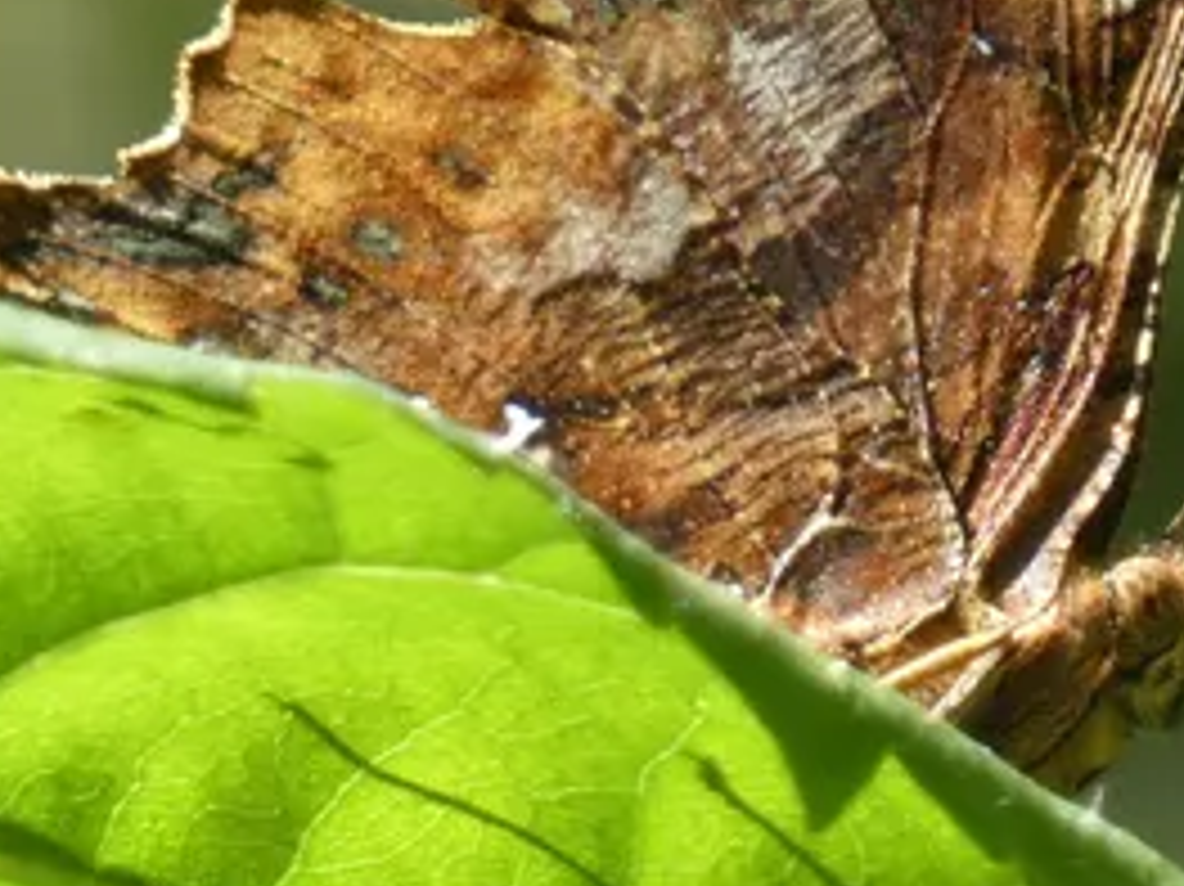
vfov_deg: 1.1
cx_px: 851
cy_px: 130
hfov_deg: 1.5
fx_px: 45710
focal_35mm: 1337
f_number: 5.6
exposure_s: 1/100
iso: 100
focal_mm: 98.3
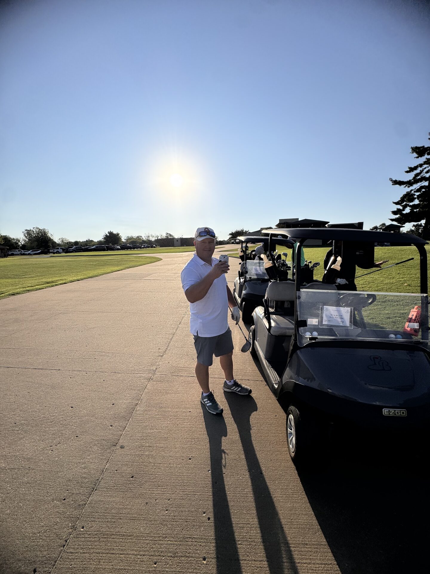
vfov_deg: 102.1
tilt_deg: -13.0
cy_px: 287
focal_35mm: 14
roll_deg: +1.2
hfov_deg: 85.7
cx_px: 215
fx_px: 232
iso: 40
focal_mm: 2.22
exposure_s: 1/3906
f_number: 2.2
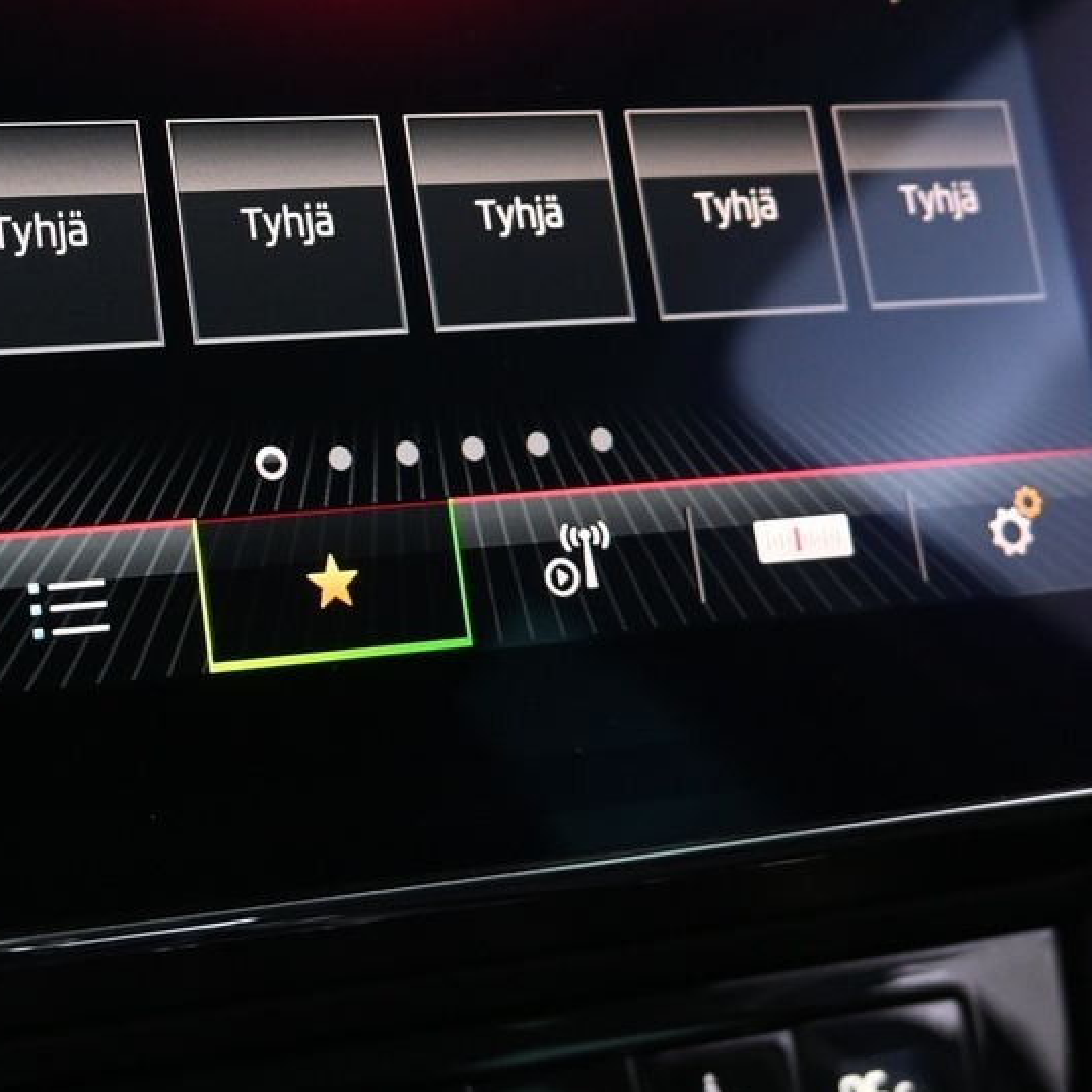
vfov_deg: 26.0
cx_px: 122
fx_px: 2330
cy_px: 250
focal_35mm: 65
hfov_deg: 25.6
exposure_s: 1/25
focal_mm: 17
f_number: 3.5
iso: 1100
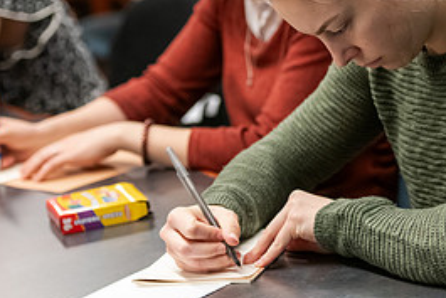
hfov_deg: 12.0
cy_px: 28
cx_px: 296
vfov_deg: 8.0
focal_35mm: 171
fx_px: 2120
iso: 2000
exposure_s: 1/200
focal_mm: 78
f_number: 2.8
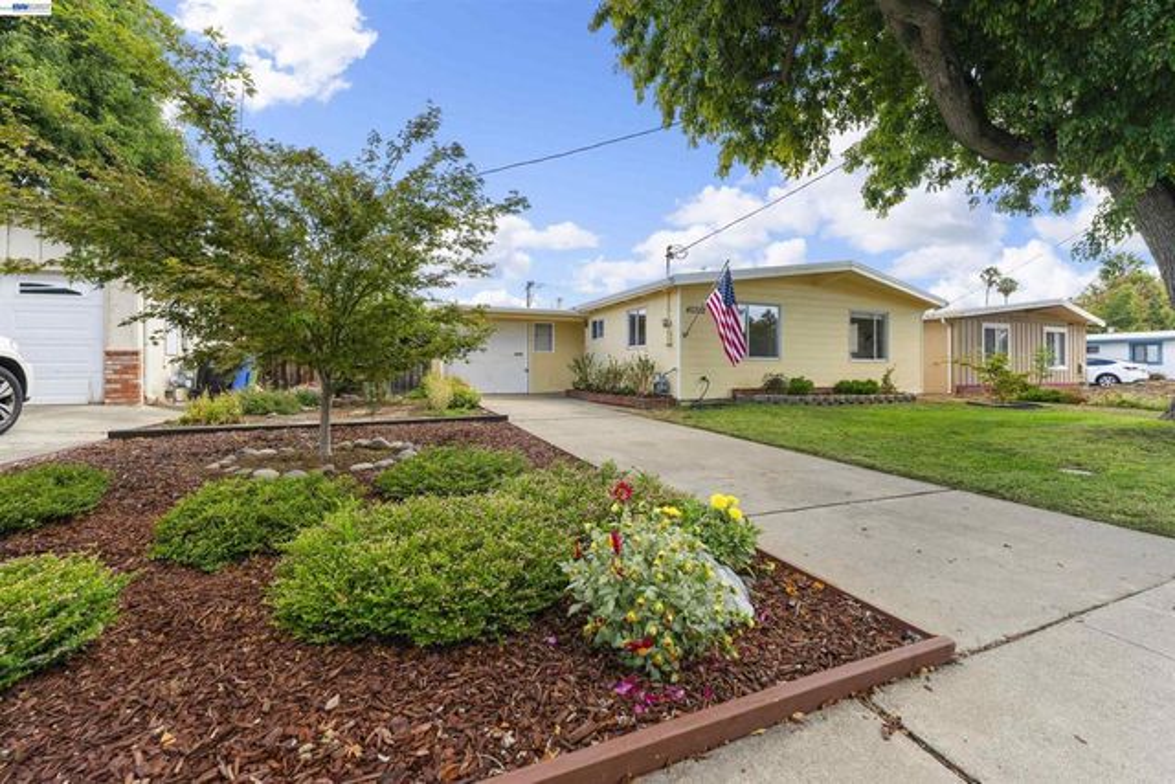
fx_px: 477
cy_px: 392
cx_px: 588
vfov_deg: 78.9
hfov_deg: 101.9
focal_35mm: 15
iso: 100
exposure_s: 1/200
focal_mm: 14.6
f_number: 5.6
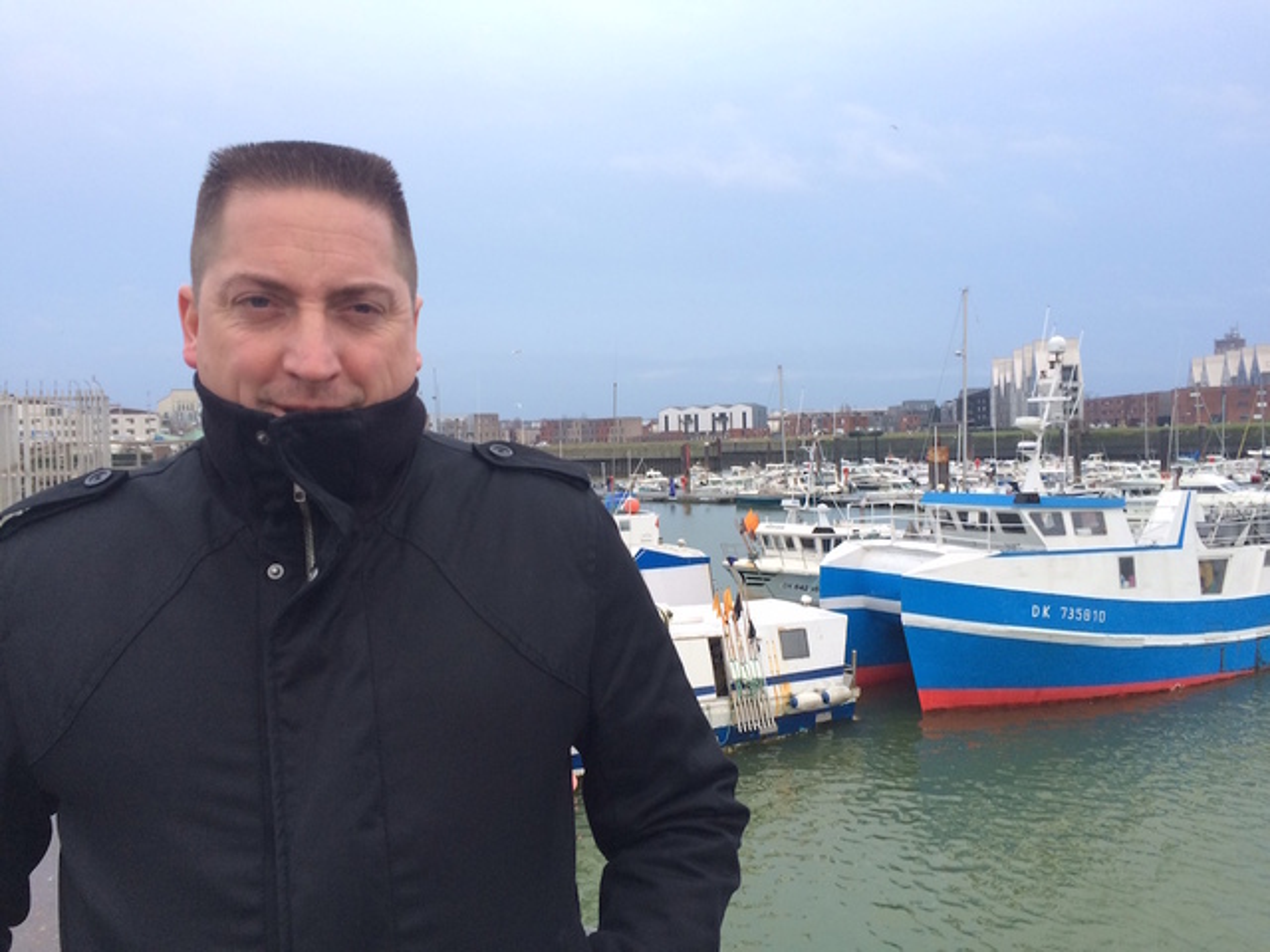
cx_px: 635
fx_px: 1064
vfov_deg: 48.2
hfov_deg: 61.7
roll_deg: +2.5
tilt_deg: -3.9
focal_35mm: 29
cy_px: 476
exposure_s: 1/33
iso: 40
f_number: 2.2
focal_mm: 4.15
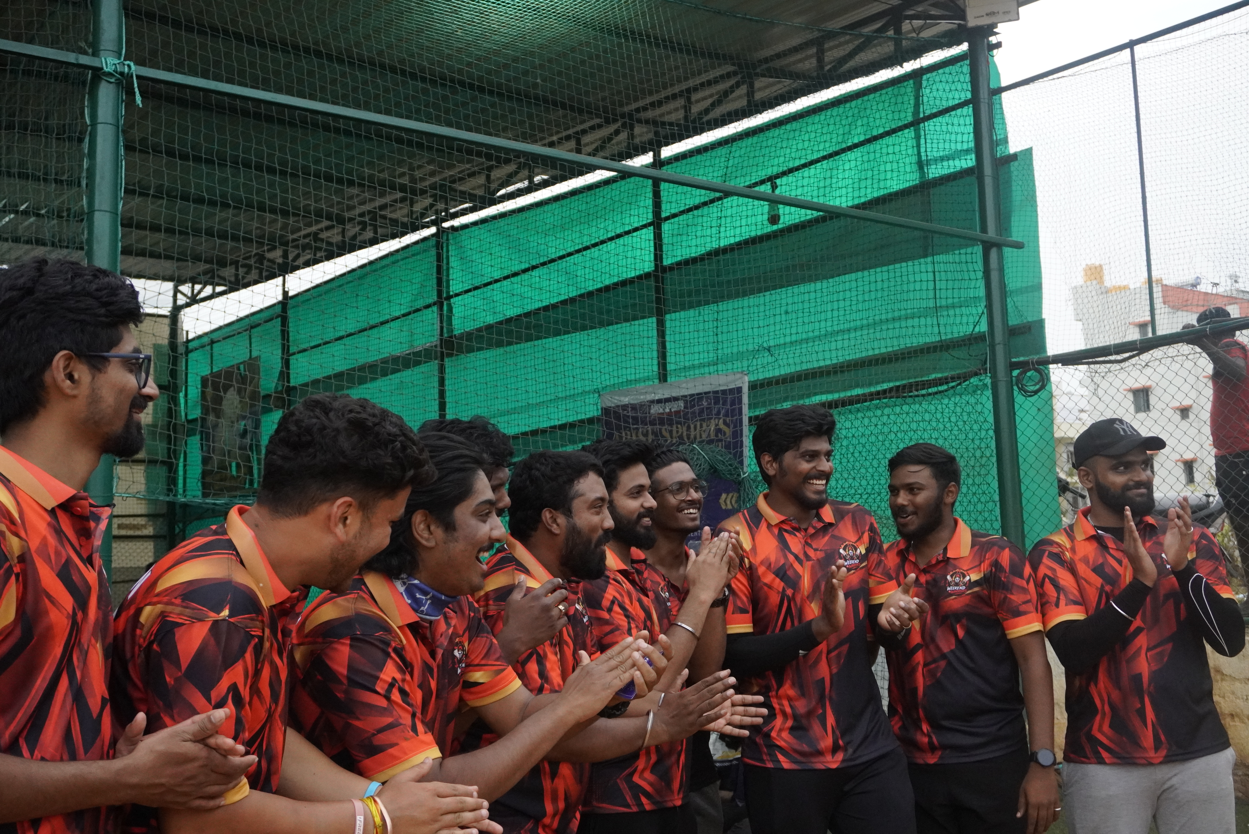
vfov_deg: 31.9
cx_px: 624
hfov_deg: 46.4
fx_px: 1458
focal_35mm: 42
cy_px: 417
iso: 3200
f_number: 5.6
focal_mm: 28
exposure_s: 1/1000
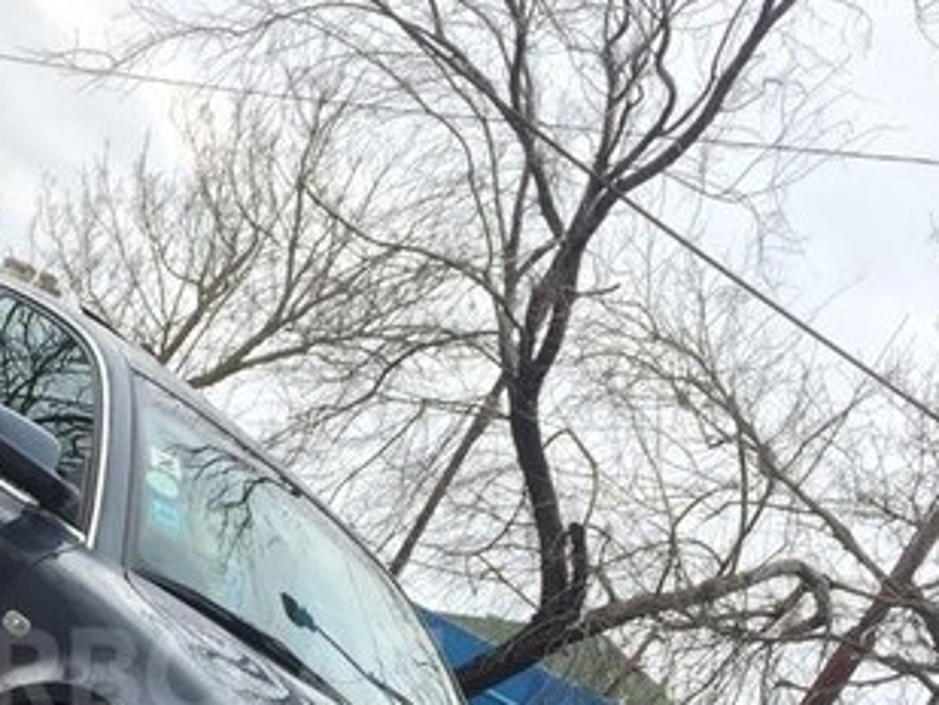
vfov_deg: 22.9
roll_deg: -33.7
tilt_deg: -0.6
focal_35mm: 62
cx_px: 134
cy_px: 673
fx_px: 1682
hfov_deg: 30.1
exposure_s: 1/659
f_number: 2.2
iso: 32
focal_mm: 4.15
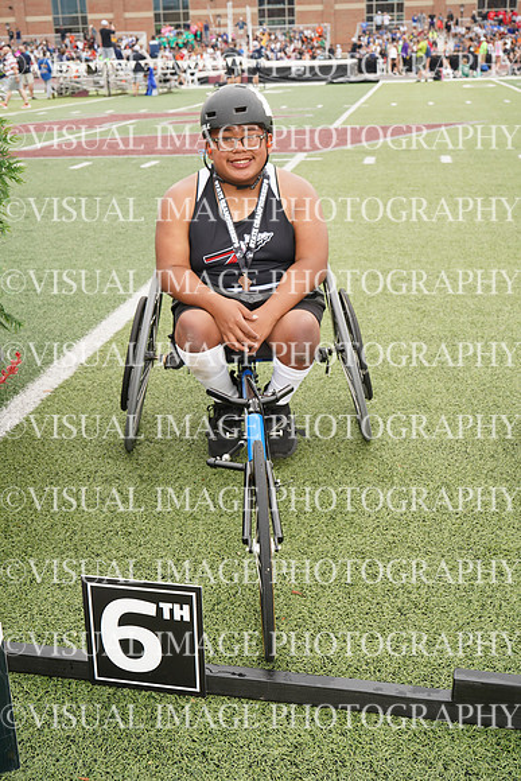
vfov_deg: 47.4
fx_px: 889
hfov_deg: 32.6
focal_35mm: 41
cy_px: 390
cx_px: 260
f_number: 8
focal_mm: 41
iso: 200
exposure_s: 1/125
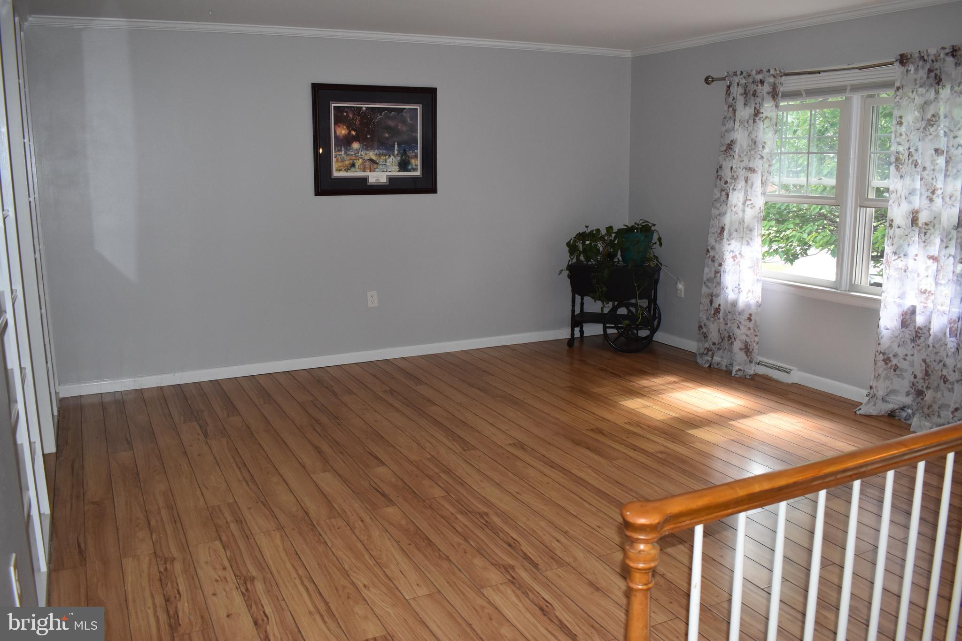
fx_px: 802
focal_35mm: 30
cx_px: 481
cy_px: 320
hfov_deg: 61.9
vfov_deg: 43.6
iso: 800
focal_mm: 20
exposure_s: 1/100
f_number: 5.6
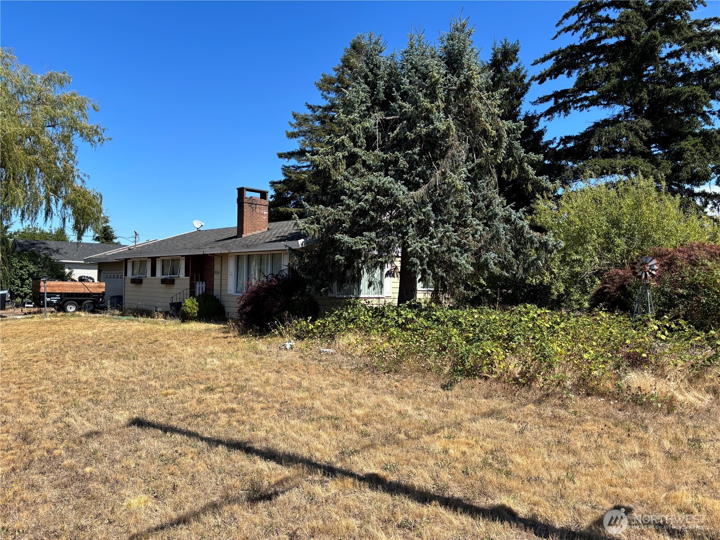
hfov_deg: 67.3
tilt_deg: +0.6
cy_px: 270
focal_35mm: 26
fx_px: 541
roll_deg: -1.2
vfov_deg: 53.1
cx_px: 360
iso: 50
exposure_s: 1/2242
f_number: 1.6
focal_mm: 5.96
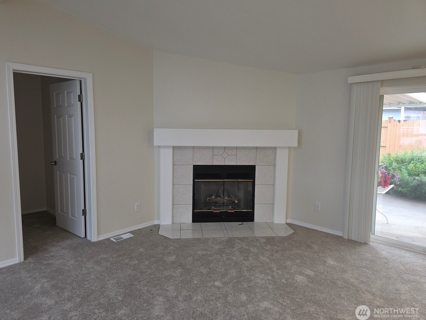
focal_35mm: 24
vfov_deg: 56.8
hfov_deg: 71.6
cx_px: 205
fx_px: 295
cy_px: 157
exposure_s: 1/40
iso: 125
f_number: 1.7
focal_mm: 6.3
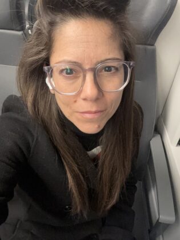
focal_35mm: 30
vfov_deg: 60.0
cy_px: 120
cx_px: 90
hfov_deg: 46.8
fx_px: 208
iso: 250
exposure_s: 1/33
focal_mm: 2.69
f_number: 1.9
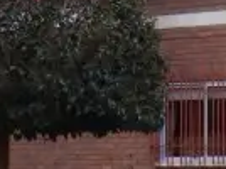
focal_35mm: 184
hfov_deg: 10.7
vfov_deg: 8.0
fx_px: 1199
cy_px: -25
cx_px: 47
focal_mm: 4.2
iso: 80
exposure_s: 1/250
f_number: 3
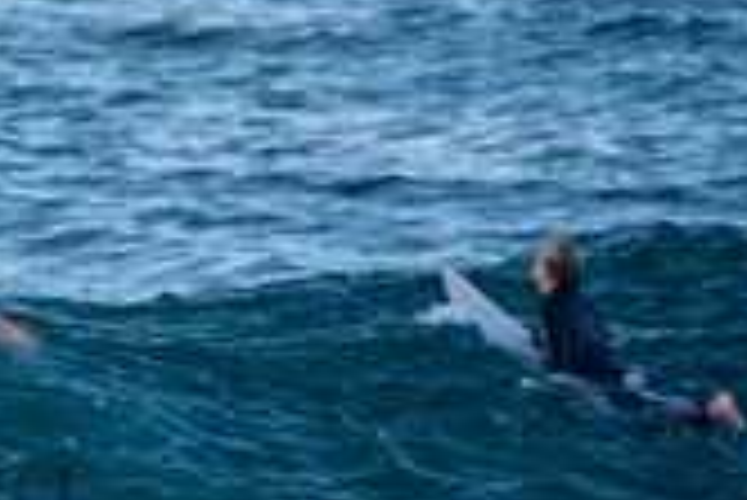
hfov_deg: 0.8
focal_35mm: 2626
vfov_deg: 0.5
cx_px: -405
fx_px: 54536
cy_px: 444
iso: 450
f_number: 5.6
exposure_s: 1/400
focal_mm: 500
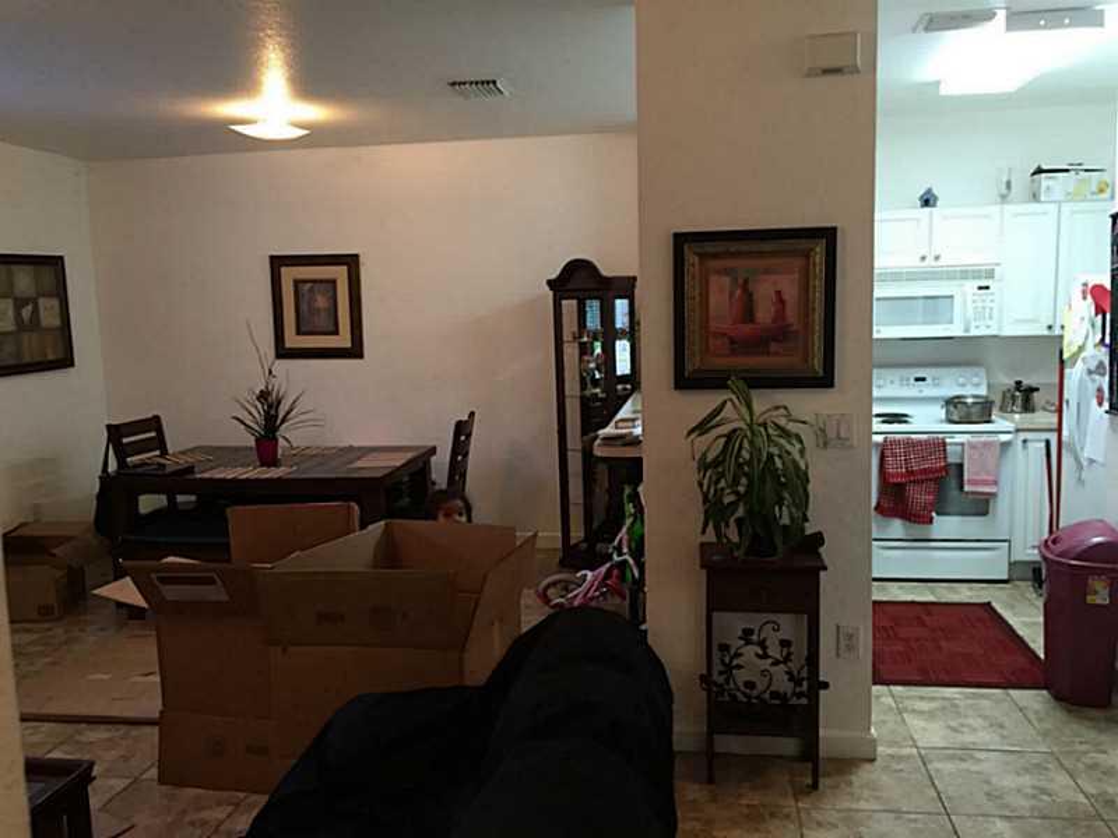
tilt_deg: -7.0
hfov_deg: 61.7
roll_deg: +2.2
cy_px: 419
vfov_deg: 48.2
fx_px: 937
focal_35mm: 29
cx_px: 559
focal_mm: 4.15
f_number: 2.2
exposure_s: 1/30
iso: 125
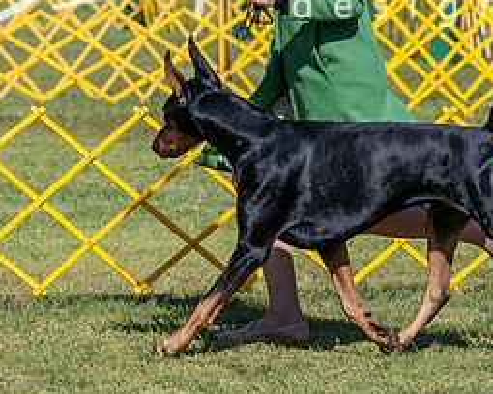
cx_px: 219
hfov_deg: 4.5
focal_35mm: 433
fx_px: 6318
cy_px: 75
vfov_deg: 3.6
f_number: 6.3
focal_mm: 174
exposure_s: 1/2000
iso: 320
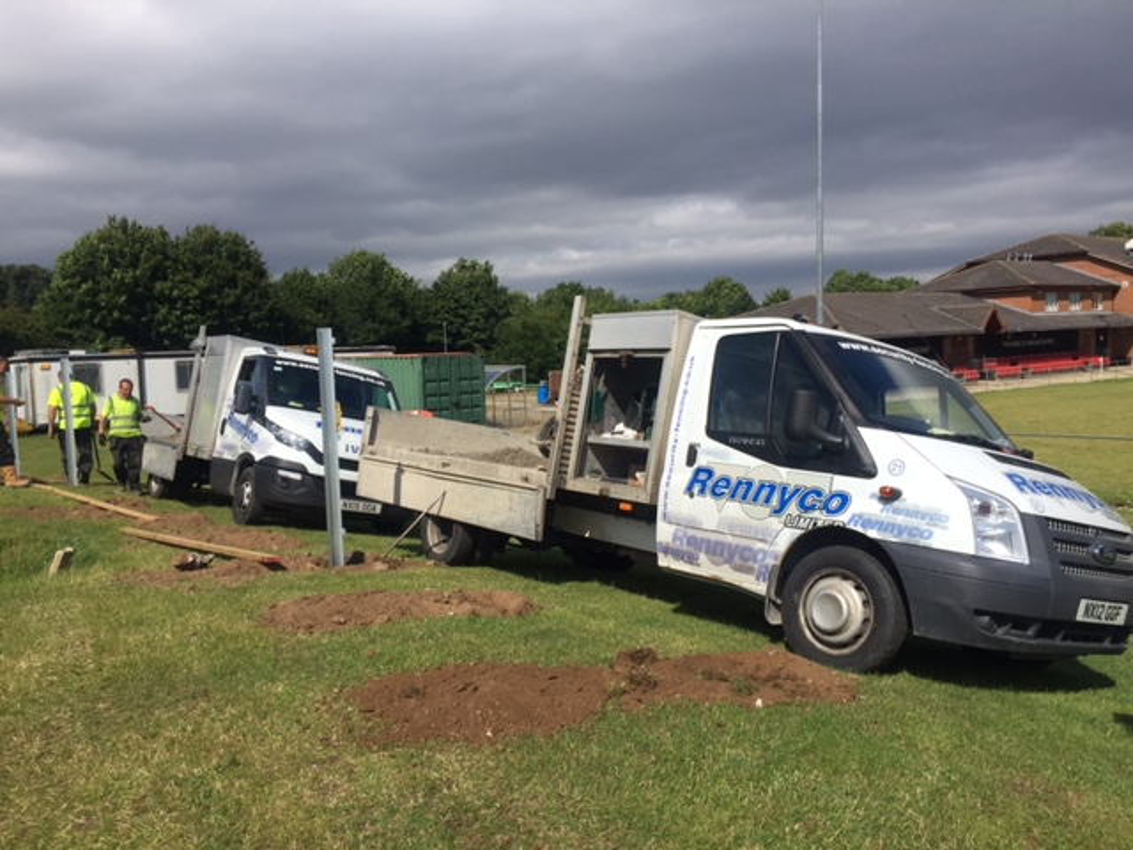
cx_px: 566
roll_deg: +1.8
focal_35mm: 29
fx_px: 949
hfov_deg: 61.7
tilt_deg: -5.2
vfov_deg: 48.2
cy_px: 425
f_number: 2.2
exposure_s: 1/3049
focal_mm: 4.15
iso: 32
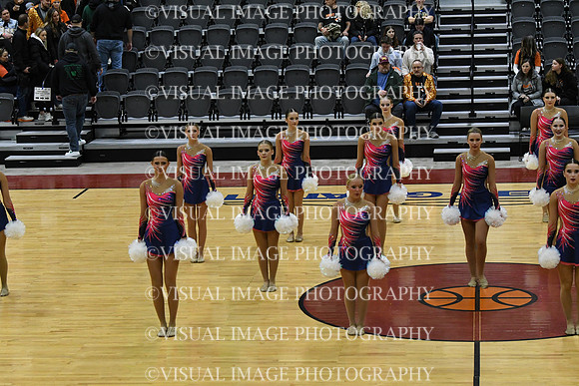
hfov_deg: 19.5
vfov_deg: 13.0
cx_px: 290
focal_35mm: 105
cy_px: 193
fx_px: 1689
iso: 4000
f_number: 4
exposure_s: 1/500
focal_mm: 70
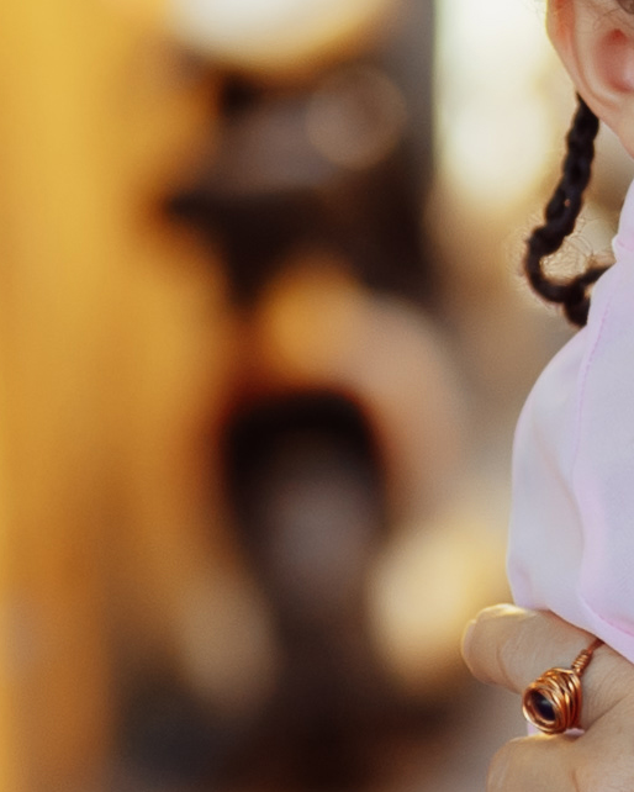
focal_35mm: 442
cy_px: 1092
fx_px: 10362
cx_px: 1512
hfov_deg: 3.5
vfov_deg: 4.4
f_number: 2
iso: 200
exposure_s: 1/640
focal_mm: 50
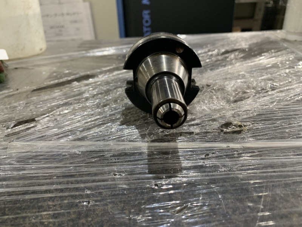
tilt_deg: -27.4
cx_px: 151
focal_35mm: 26
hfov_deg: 67.3
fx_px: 227
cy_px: 114
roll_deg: +2.4
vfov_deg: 53.1
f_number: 1.8
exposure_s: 1/60
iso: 125
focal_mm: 4.25
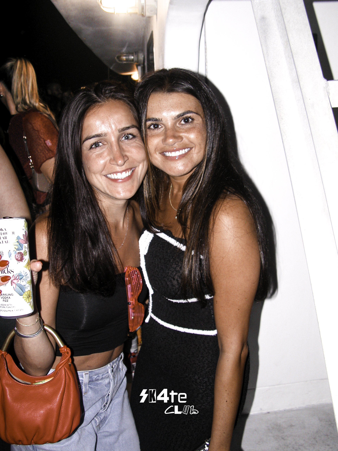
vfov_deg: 52.6
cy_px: 226
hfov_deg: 40.7
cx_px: 169
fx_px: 456
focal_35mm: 35
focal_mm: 8.9
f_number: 2.8
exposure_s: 1/60
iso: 100
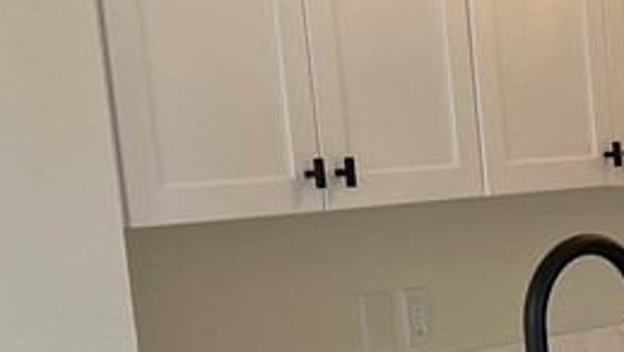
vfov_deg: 10.7
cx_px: 988
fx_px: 1854
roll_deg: +2.4
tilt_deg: -11.2
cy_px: 422
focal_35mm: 112
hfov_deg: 16.9
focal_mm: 5.1
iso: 125
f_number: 1.6
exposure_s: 1/120
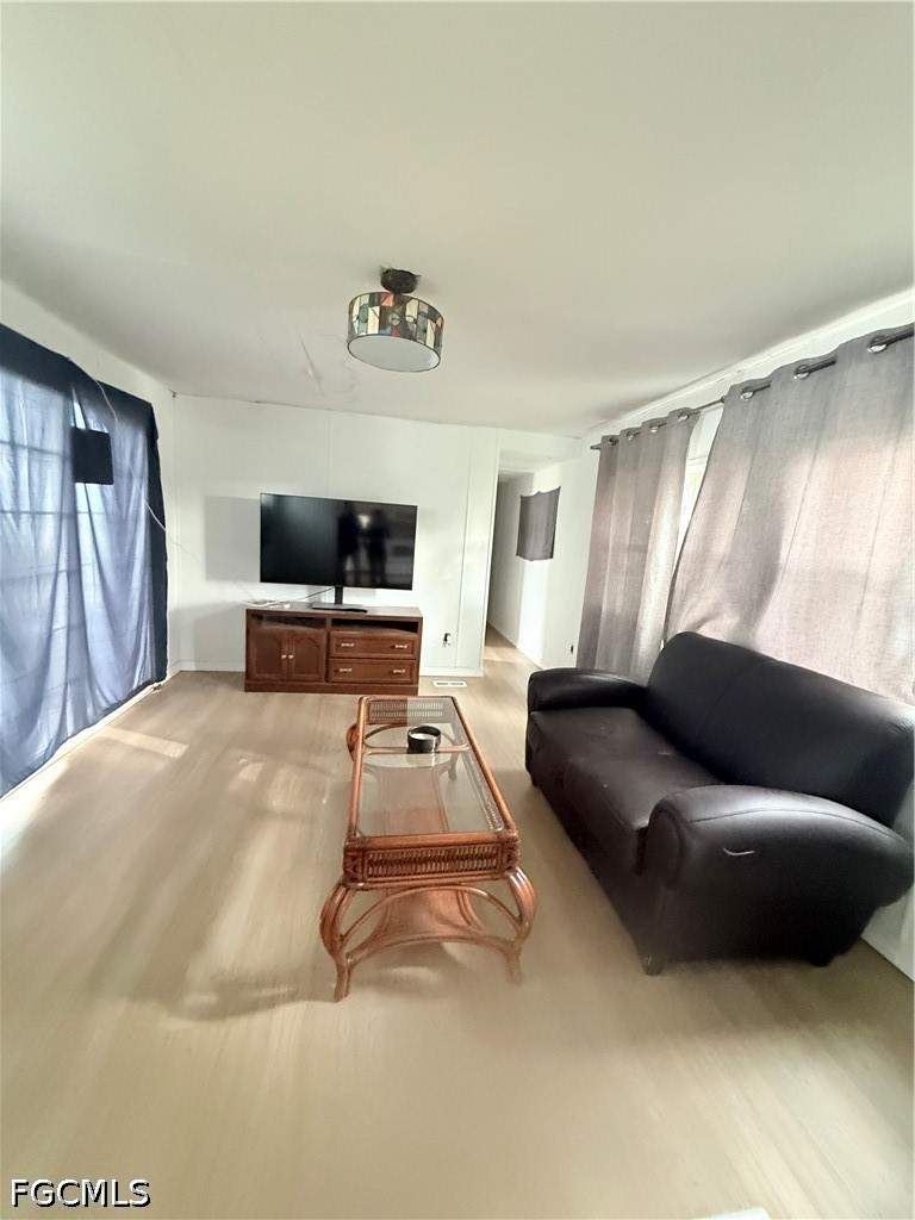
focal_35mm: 14
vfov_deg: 102.1
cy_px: 610
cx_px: 458
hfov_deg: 85.7
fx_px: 493
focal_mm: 2.22
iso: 640
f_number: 2.2
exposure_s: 1/60
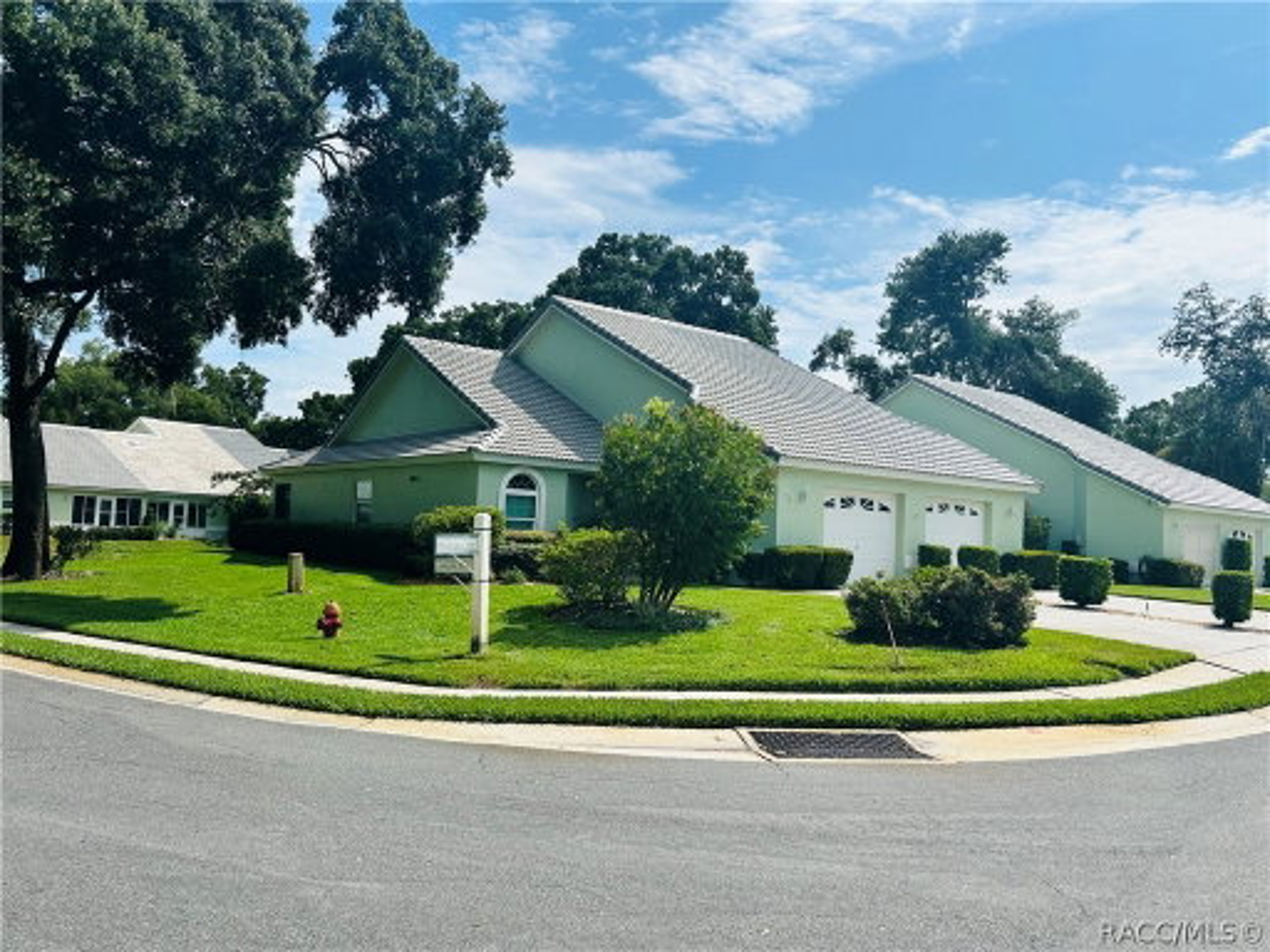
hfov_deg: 67.3
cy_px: 476
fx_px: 954
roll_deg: -2.3
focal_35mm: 26
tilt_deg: +2.7
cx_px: 635
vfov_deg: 53.1
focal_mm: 5.7
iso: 50
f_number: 1.5
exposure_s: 1/6993
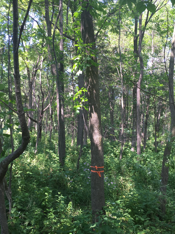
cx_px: 88
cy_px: 123
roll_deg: +0.1
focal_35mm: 32
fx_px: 216
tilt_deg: +3.1
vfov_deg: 56.8
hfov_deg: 44.2
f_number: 2.2
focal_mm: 4.15
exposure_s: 1/120
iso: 32
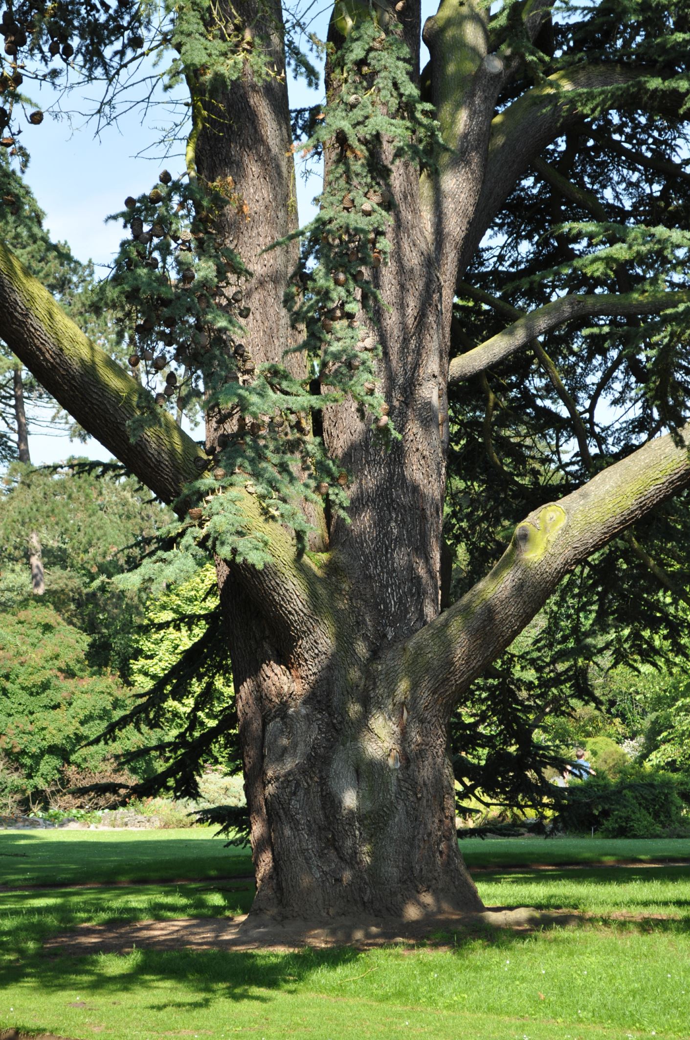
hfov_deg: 16.5
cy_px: 520
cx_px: 345
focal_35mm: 82
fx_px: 2378
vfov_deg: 24.6
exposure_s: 1/200
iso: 200
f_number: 8
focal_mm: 55
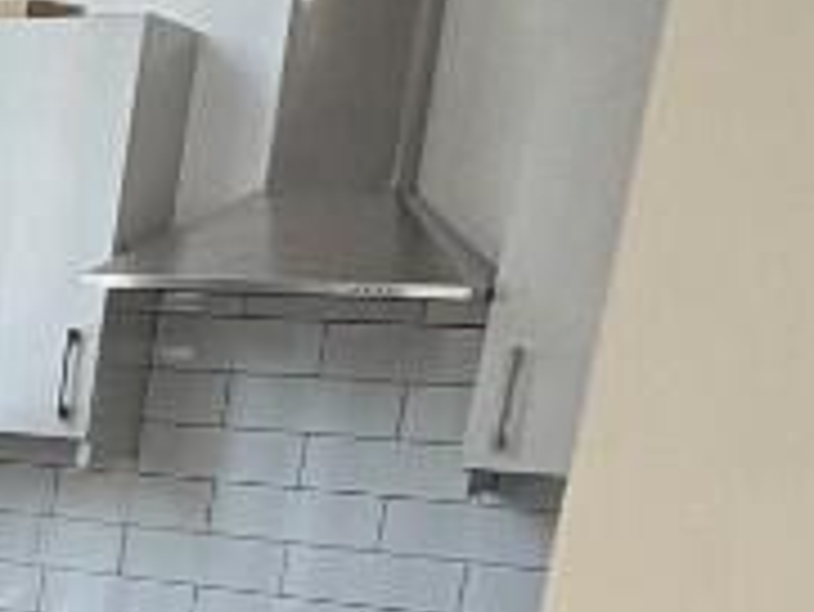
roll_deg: -3.7
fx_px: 1859
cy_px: 828
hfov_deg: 19.5
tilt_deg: -18.1
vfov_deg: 17.4
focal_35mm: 79
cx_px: -580
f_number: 2.2
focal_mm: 2.22
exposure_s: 1/60
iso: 400
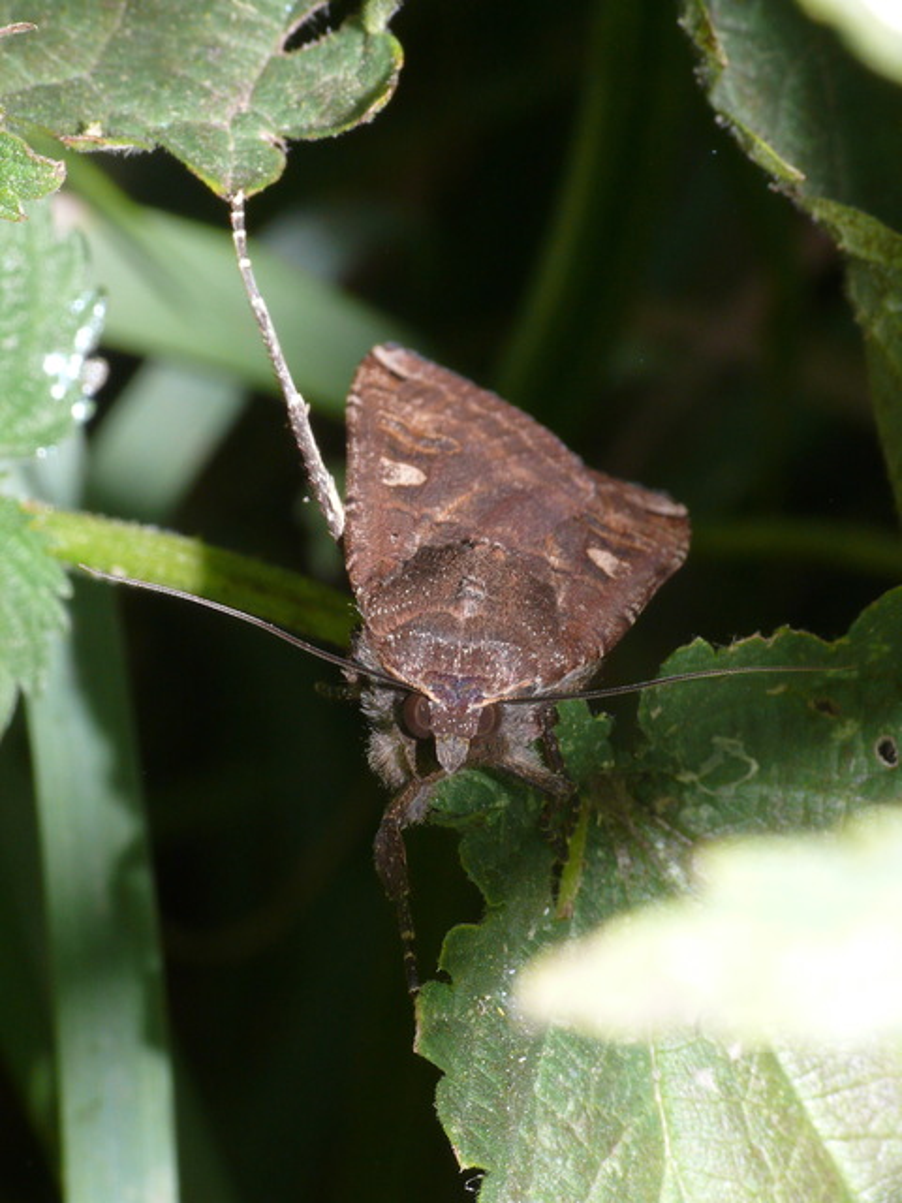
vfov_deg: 12.6
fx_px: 5455
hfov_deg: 9.5
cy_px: 602
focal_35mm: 157
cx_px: 451
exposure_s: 1/200
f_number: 11
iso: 200
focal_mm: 33.3
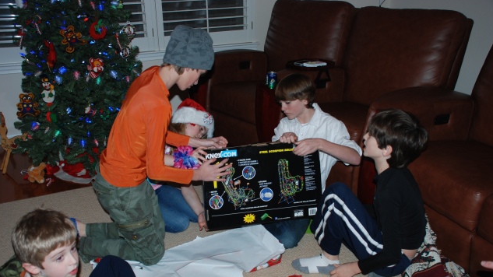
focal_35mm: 35
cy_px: 165
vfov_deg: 33.6
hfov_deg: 56.6
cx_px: 245
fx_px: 458
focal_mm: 22
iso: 200
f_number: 3.8
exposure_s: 1/60
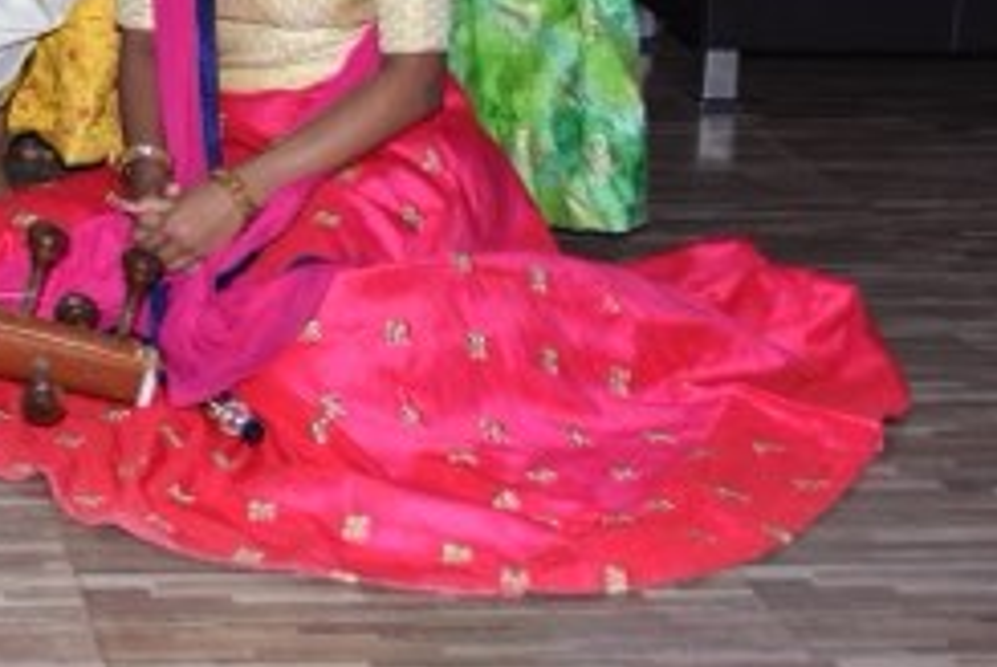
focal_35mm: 88
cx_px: -191
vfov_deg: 14.7
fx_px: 2440
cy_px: -268
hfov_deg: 21.5
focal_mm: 20
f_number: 4
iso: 400
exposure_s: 1/60
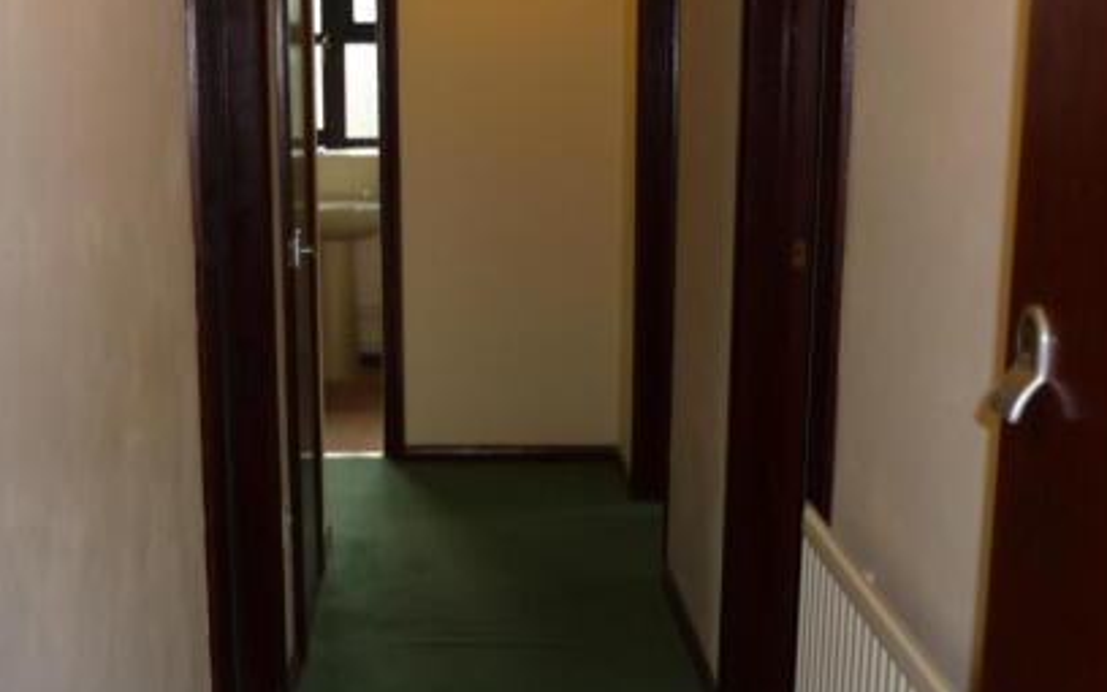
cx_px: 419
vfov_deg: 25.8
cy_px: 403
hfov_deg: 40.0
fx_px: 1508
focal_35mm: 50
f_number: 2.8
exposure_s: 1/30
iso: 100
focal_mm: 5.5
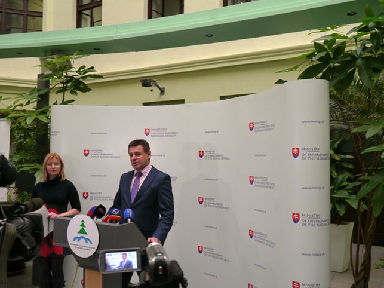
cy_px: 146
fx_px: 388
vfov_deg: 40.7
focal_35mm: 35
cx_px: 193
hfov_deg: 52.6
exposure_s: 1/60
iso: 160
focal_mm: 17
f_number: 4
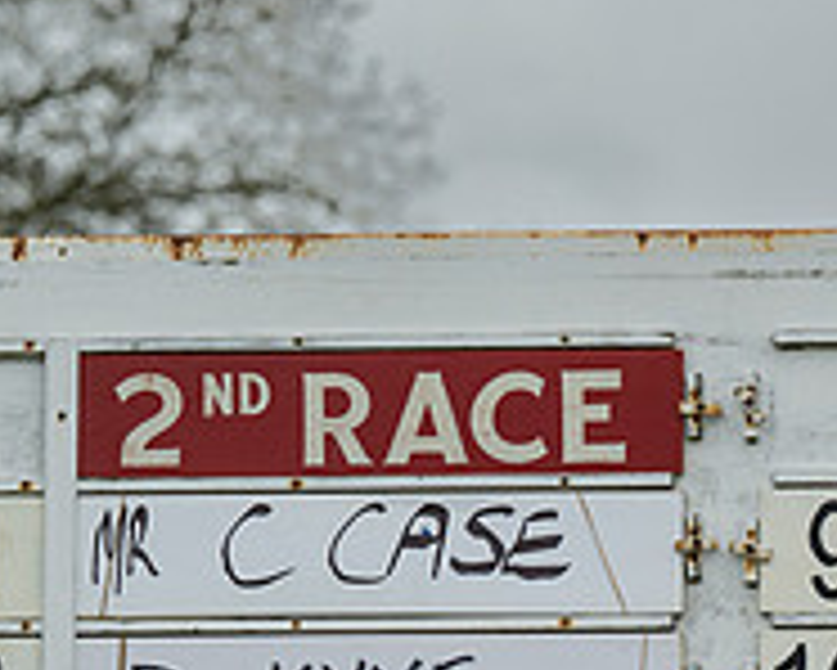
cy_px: 949
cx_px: 1141
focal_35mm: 358
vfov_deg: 4.3
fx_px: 8873
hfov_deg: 5.4
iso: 400
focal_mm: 105
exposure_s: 1/2000
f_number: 5
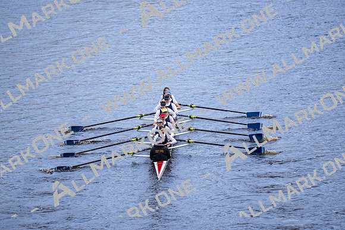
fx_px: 2873
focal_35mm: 300
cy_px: 115
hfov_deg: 6.9
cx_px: 172
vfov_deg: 4.6
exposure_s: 1/2000
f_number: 2.8
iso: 560
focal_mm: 200
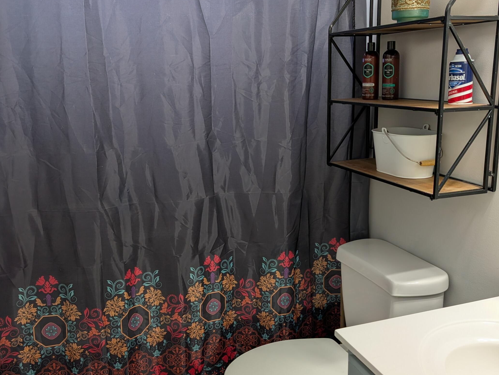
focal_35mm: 35
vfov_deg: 40.8
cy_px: 189
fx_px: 505
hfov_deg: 52.6
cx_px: 247
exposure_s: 1/23.8
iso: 56
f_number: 1.68
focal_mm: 6.9
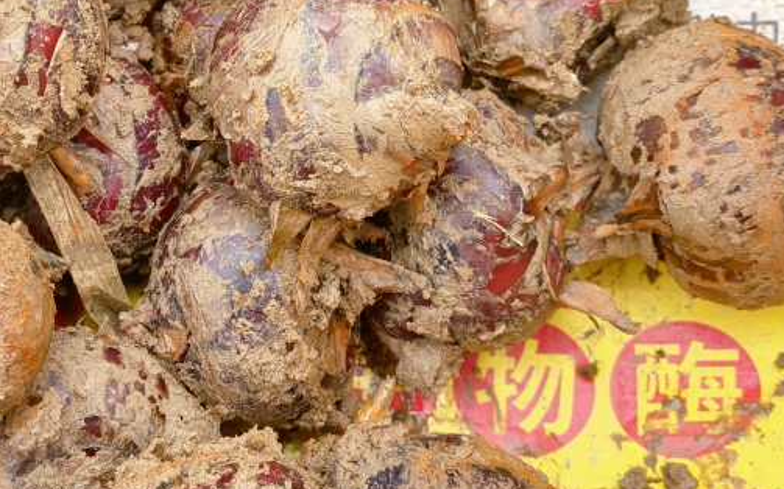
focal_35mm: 54
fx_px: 1153
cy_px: 169
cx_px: 223
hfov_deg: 36.9
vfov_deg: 23.9
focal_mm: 6.98
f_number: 2.8
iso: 50
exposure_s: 1/105
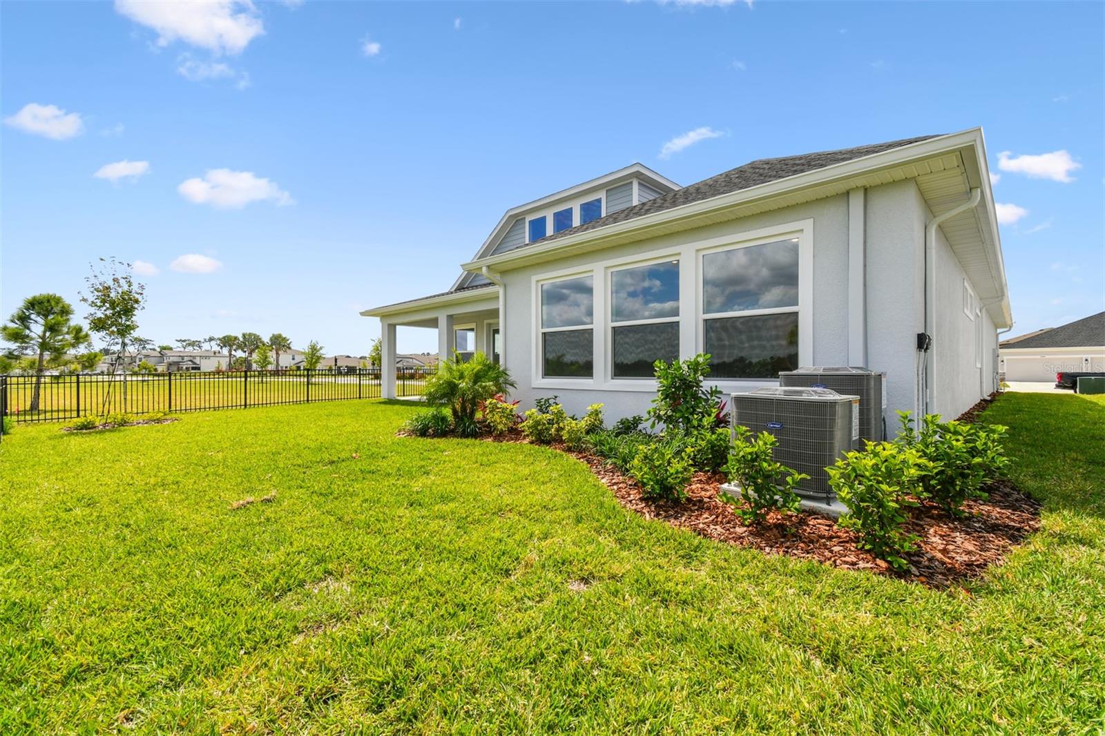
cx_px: 552
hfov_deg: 100.4
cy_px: 368
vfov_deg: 77.3
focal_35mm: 15
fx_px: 460
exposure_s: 1/200
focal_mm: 10
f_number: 7.1
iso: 100
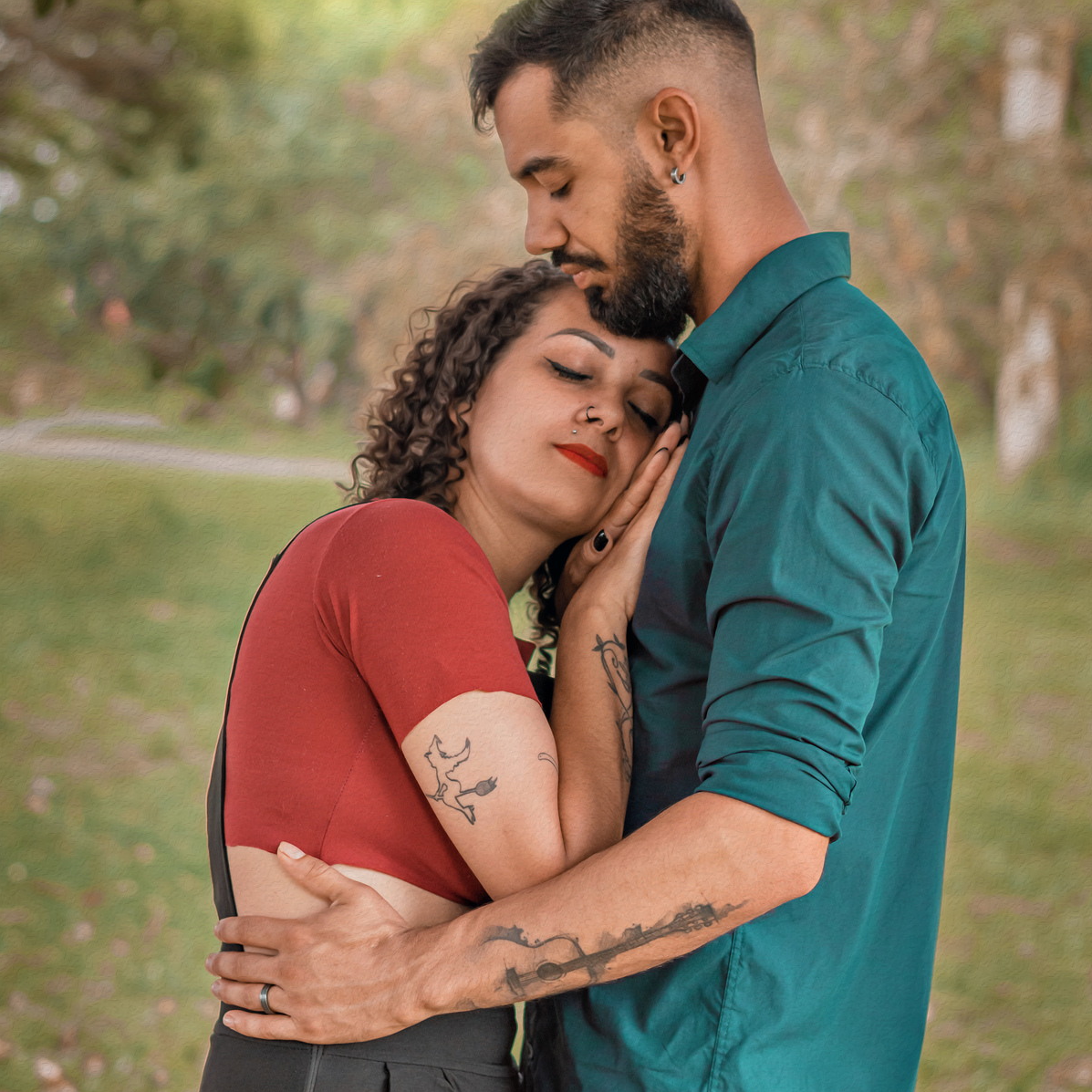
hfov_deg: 18.1
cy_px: 479
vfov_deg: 18.1
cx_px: 546
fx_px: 3426
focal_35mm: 96
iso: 200
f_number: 2.8
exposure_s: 1/320
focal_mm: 50
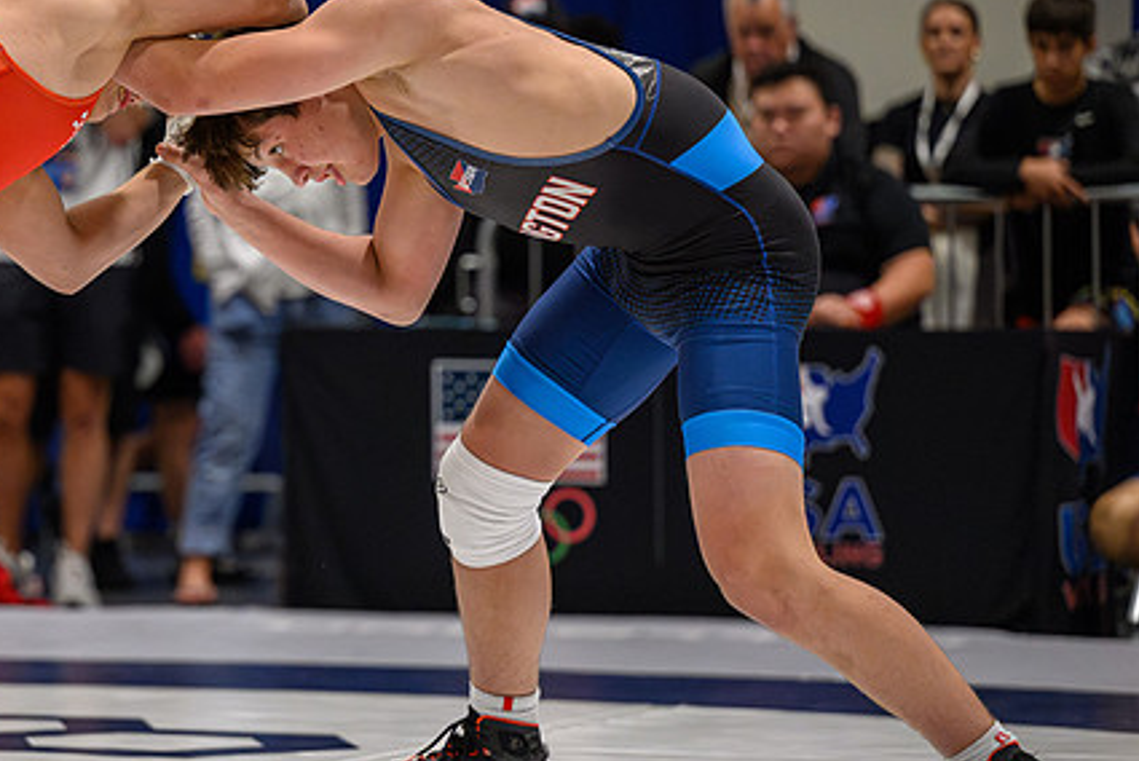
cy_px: 312
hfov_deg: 11.1
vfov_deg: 7.4
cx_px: 286
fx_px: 5857
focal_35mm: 185
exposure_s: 1/640
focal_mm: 120
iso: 5600
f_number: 2.8
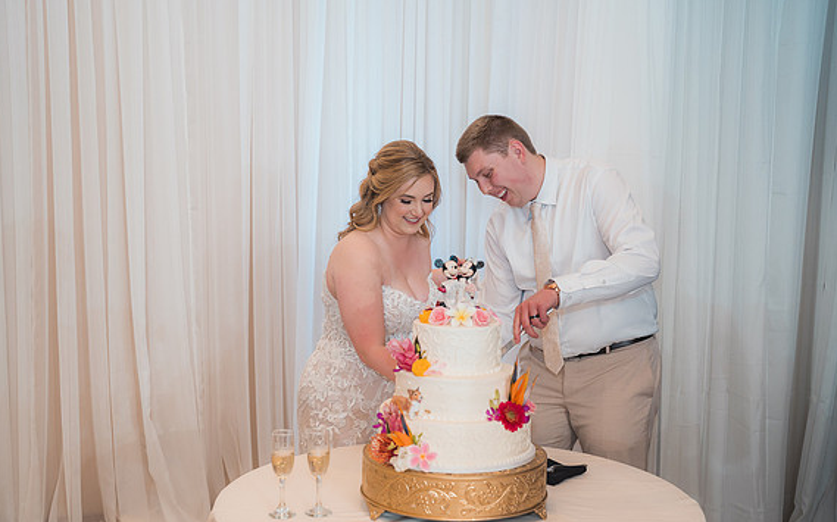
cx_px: 419
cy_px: 282
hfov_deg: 38.9
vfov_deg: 24.8
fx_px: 1186
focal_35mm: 52
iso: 800
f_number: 2.8
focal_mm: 50
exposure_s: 1/250
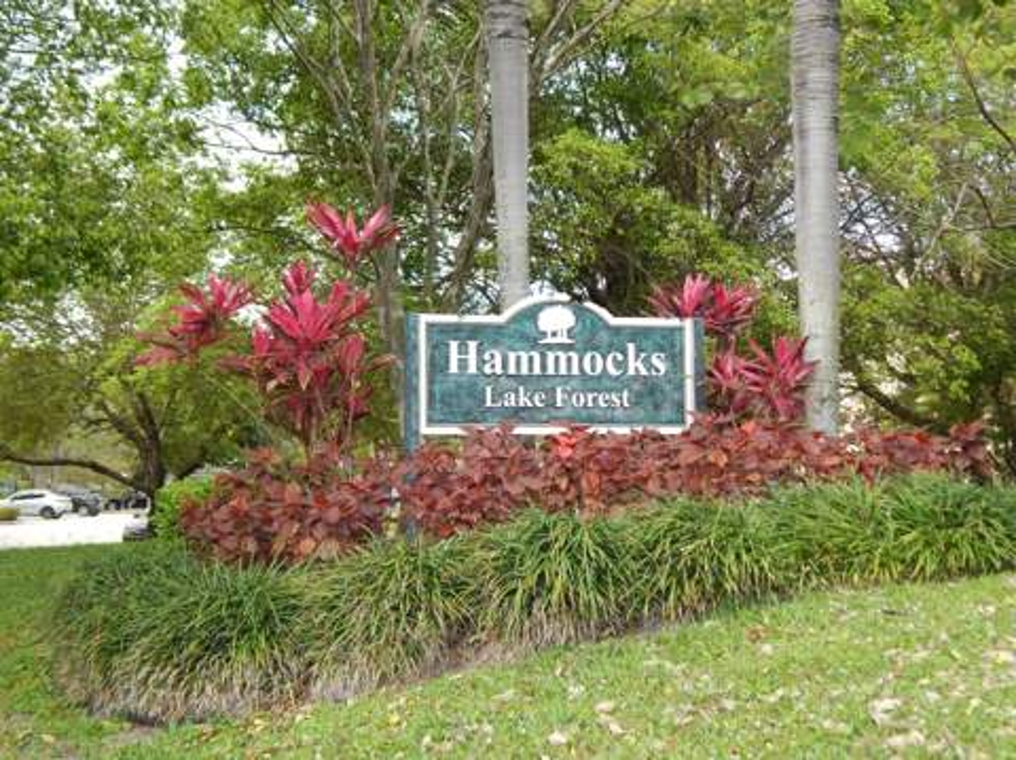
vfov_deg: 29.6
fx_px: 1437
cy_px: 380
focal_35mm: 49
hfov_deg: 38.9
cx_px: 508
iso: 180
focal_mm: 8.6
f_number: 3.7
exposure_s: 1/200
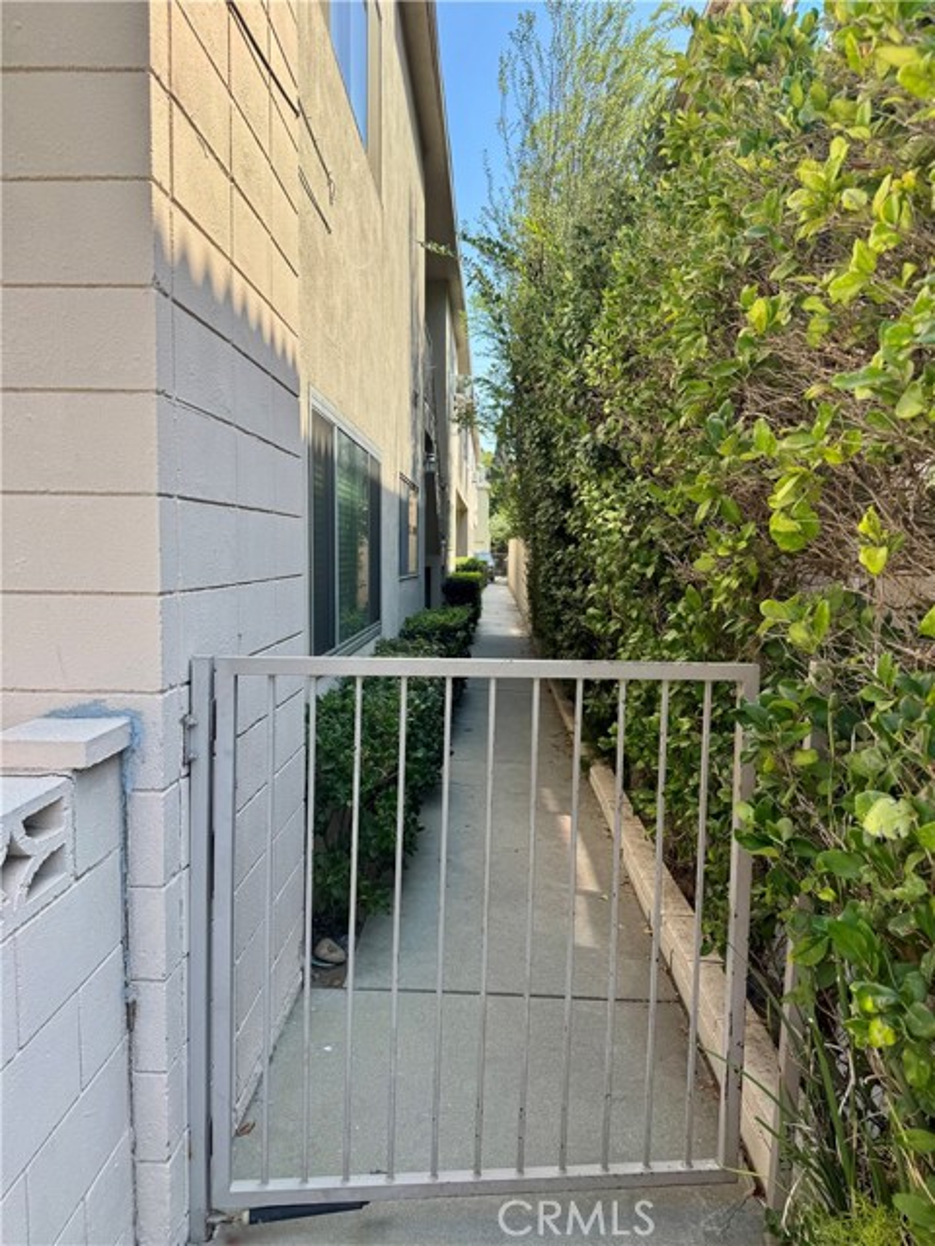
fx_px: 864
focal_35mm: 24
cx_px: 468
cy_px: 623
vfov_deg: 71.6
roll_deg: -0.2
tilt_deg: -4.0
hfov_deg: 56.8
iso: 80
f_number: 1.78
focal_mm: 6.76
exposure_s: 1/853
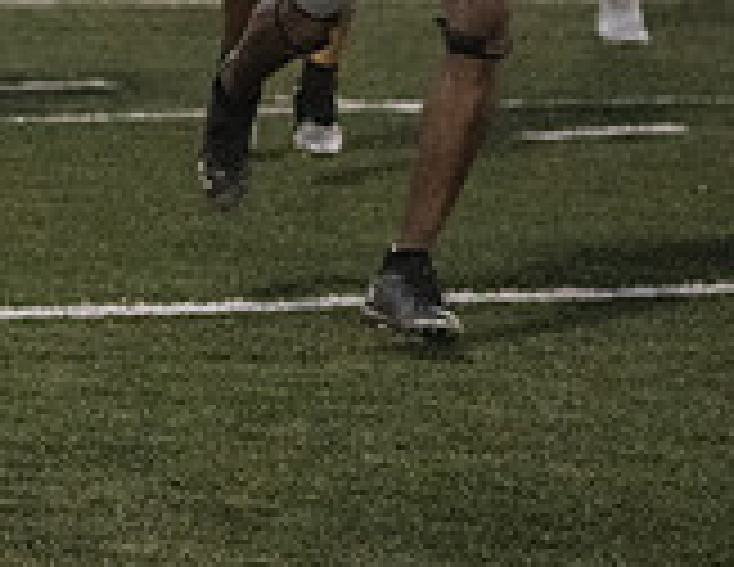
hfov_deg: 3.9
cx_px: -978
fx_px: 10506
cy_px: -72
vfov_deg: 3.1
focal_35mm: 490
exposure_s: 1/1250
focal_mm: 100
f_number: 5.6
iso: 12800
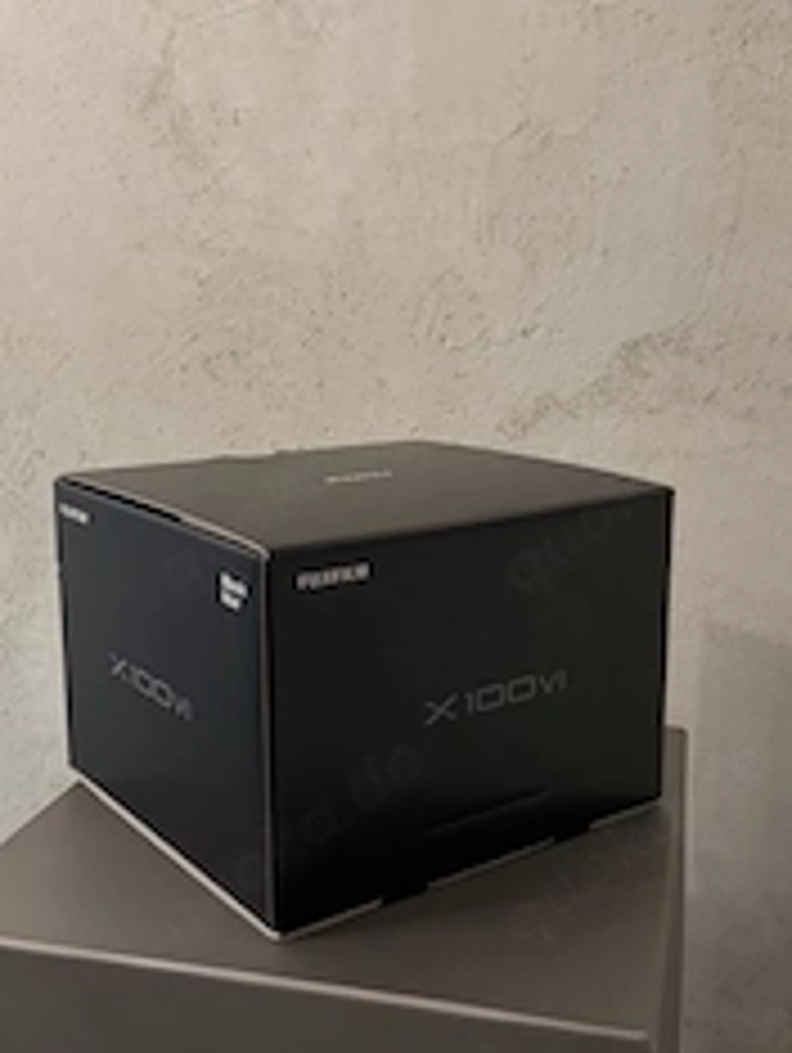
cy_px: 540
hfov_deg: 35.2
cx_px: 387
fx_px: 1248
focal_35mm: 41
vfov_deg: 45.7
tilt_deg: -12.6
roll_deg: -0.5
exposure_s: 1/44
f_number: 1.78
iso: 800
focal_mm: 6.76
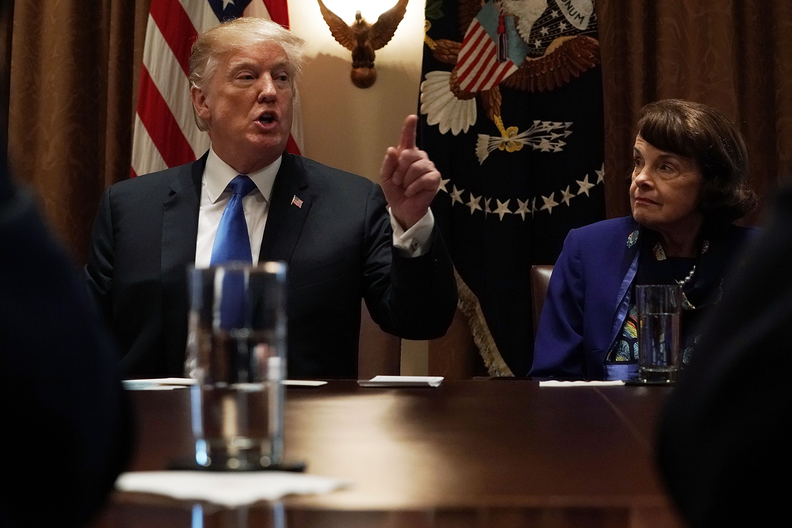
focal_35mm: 71
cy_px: 264
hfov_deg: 28.5
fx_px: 1562
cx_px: 396
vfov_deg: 19.2
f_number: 6.3
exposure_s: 1/160
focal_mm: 71
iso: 6400
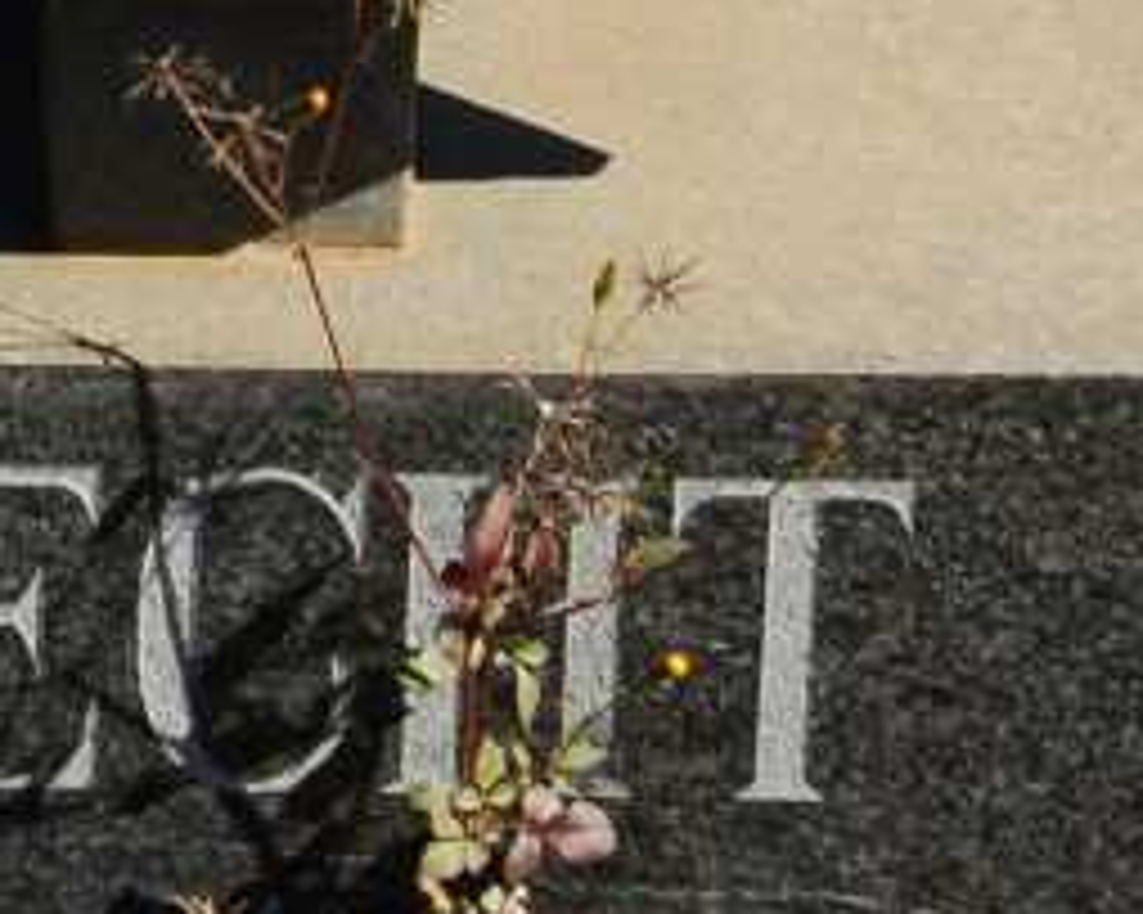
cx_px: -328
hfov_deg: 6.3
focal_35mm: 306
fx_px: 10348
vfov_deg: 5.0
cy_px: -808
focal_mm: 46
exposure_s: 1/400
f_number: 6.3
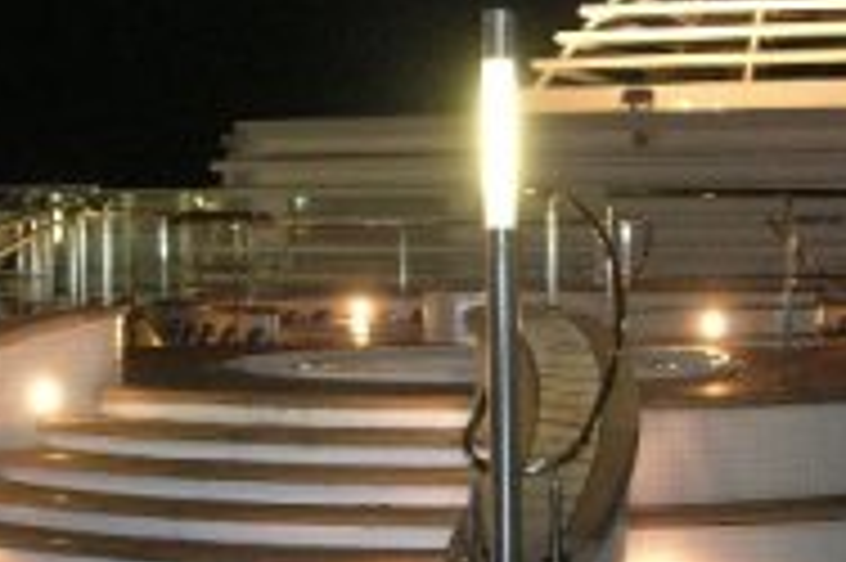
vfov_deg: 16.2
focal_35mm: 84
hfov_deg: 24.2
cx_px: 504
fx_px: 1972
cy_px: 234
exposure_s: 1/15.1
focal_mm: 7.8
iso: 200
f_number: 2.8
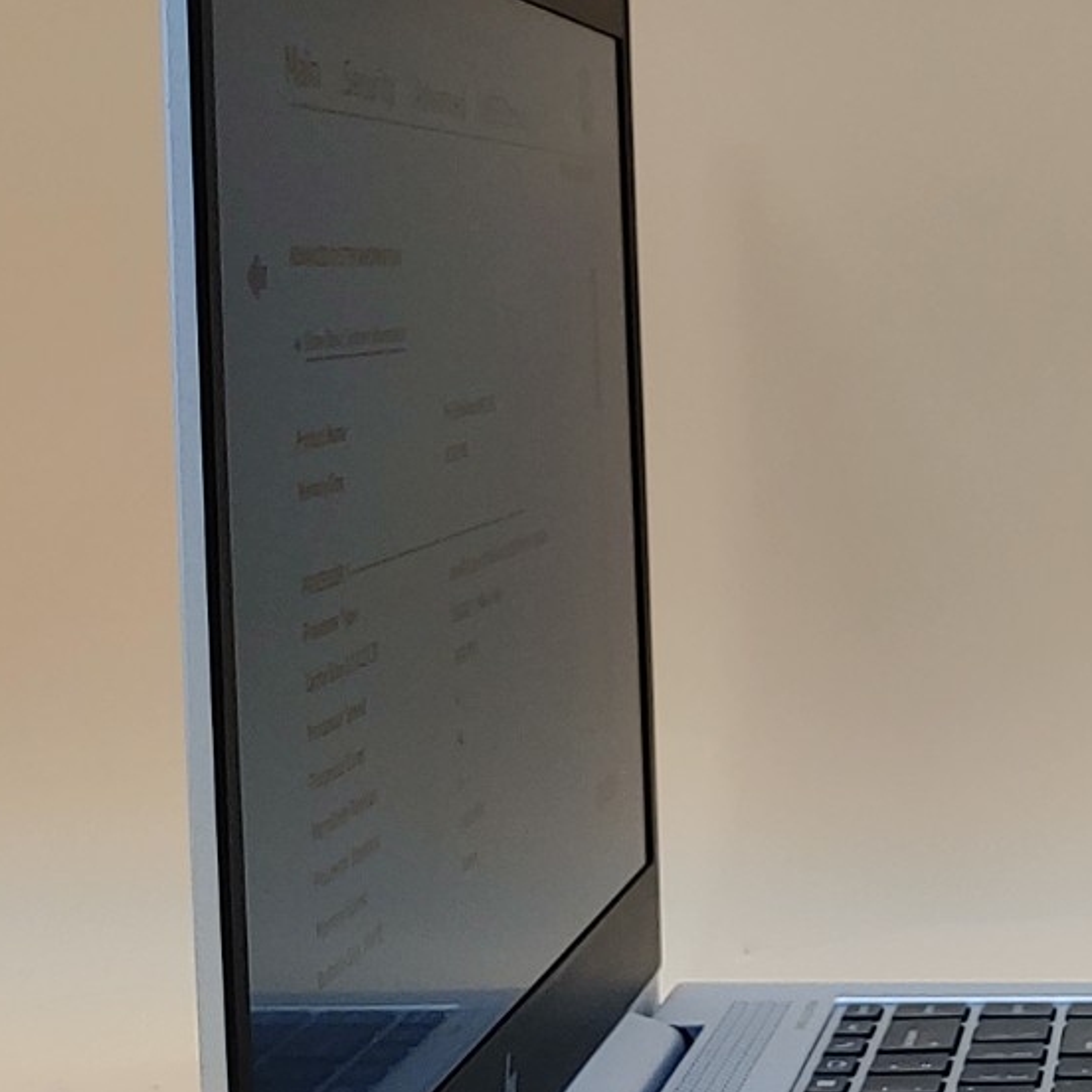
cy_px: 655
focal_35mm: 90
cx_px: 1177
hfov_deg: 18.6
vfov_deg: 19.3
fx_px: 3212
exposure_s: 1/146
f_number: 1.8
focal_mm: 4.36
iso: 50
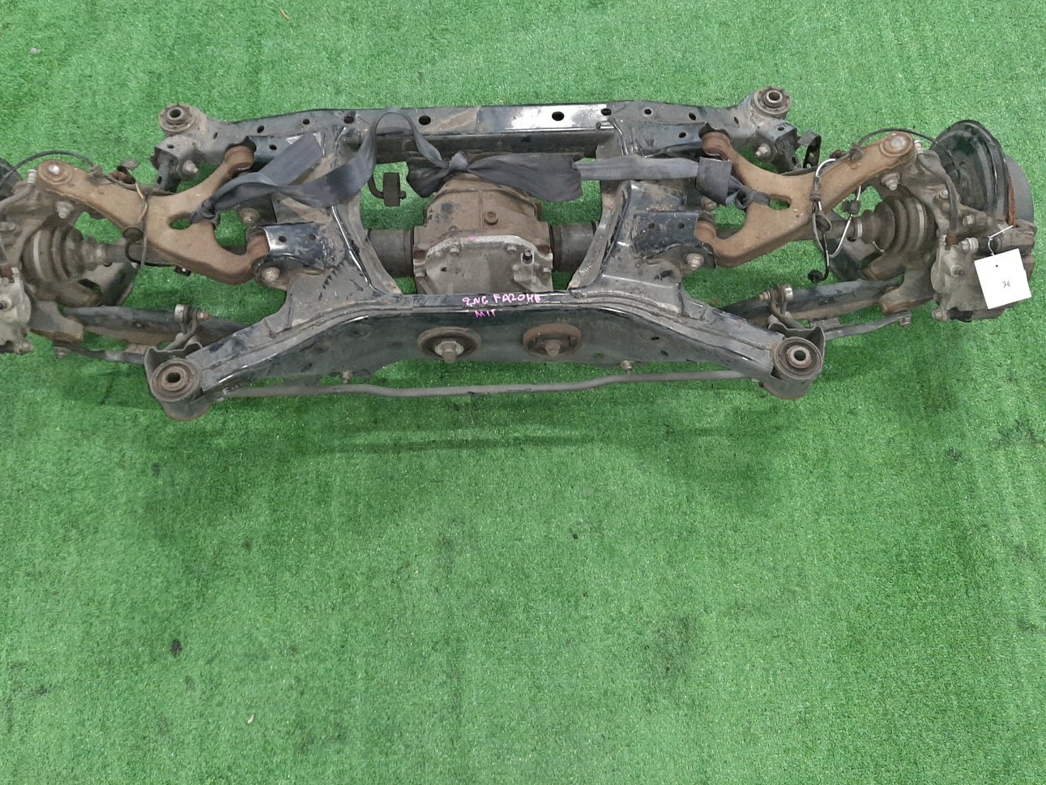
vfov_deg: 48.1
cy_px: 353
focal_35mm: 29
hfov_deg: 61.6
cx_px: 481
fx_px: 876
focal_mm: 3.93
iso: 216
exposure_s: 1/25
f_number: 1.7
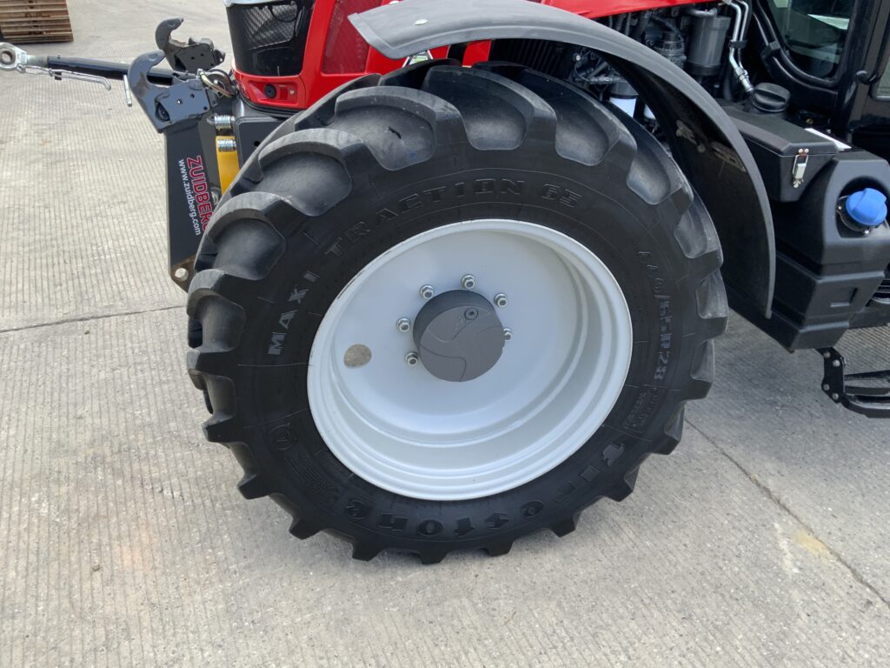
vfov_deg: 48.2
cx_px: 445
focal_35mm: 29
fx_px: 746
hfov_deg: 61.7
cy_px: 334
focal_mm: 3
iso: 16
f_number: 1.8
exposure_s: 1/122
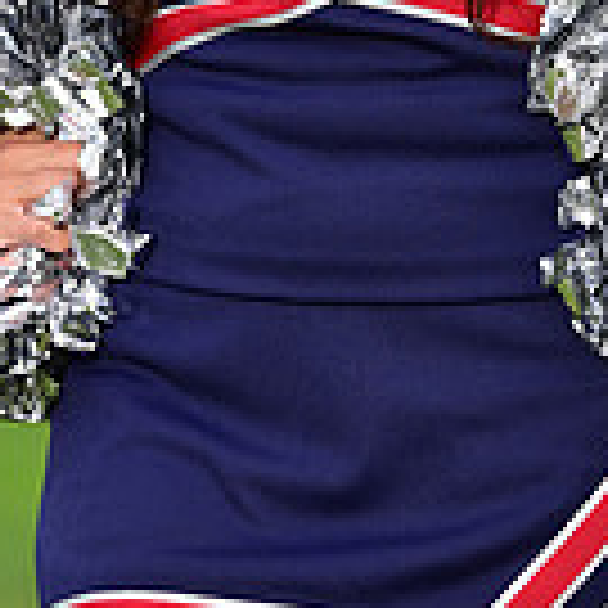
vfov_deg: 3.5
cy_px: -171
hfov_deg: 3.6
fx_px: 9797
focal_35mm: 493
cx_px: 376
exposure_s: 1/250
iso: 160
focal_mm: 135
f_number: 4
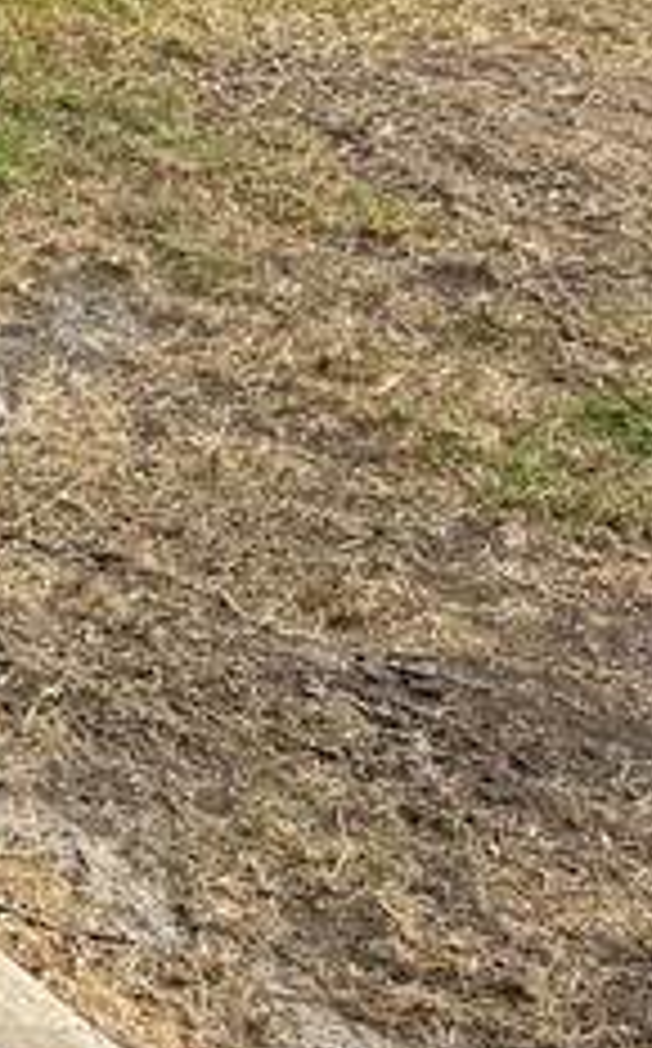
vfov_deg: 17.4
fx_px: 3194
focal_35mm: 112
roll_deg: -1.8
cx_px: -1214
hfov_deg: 9.5
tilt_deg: -11.3
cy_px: -324
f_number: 1.78
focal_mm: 6.76
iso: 100
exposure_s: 1/2703
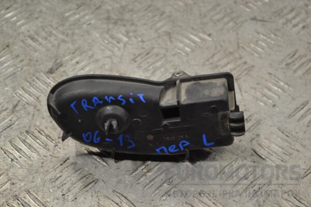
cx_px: 156
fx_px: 713
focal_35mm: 82
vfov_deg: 16.6
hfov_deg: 24.6
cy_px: 104
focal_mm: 55
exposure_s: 1/30
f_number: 5.6
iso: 250
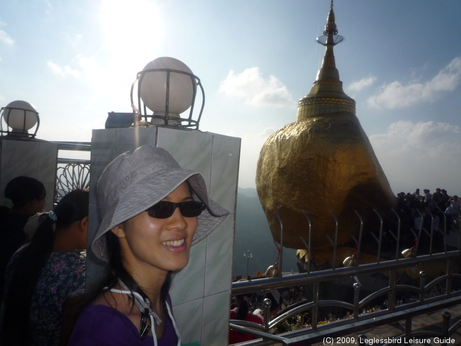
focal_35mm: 25
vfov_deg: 54.9
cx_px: 230
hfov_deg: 69.4
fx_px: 333
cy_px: 173
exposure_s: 1/800
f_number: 7.1
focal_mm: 4.4
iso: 100
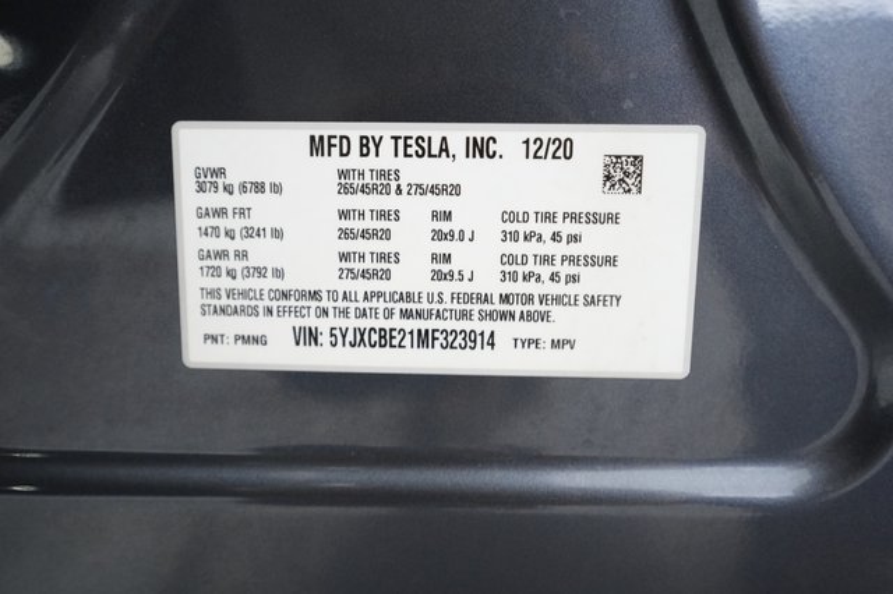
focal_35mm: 28
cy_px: 297
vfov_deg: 46.4
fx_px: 694
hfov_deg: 65.5
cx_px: 446
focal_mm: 28
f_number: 4
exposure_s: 1/40
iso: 4000
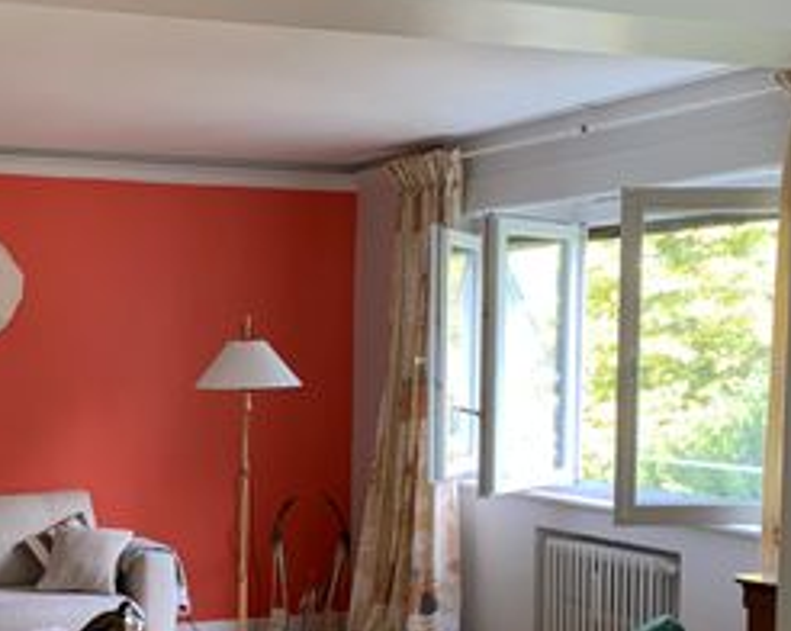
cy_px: 483
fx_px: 1449
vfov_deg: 24.2
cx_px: 183
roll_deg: +0.3
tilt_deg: -6.6
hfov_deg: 30.0
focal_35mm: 62
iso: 125
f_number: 1.8
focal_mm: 4.25
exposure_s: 1/60
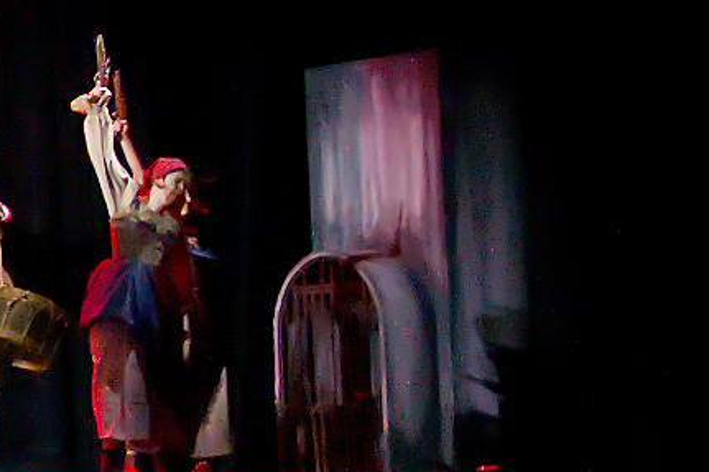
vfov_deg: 8.0
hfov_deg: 10.7
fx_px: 3366
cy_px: -25
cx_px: -827
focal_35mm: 171
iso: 3200
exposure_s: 1/1000
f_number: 2.8
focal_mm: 24
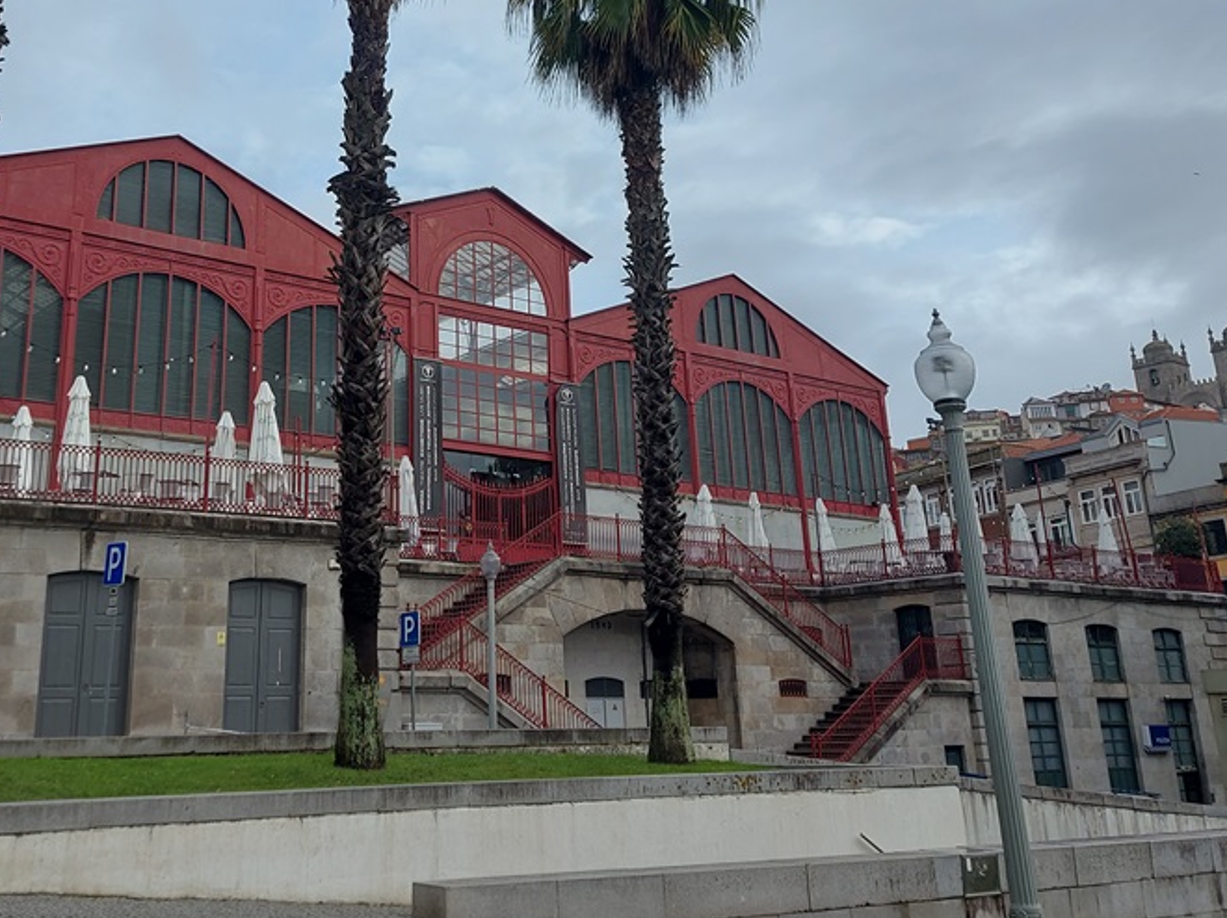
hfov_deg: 49.6
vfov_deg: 38.0
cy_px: 277
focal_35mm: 37
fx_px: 1311
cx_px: 443
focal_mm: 5.23
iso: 32
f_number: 1.8
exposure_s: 1/443
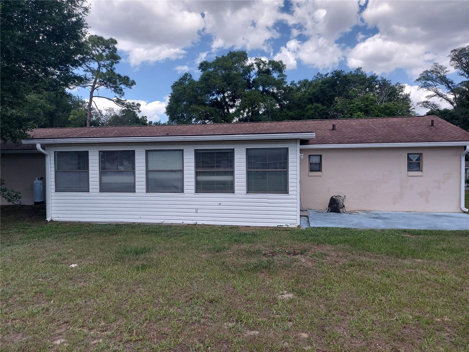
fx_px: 339
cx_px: 234
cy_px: 176
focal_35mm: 25
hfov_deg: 69.4
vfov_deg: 54.9
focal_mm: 4.6
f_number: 2
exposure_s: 1/770
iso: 50
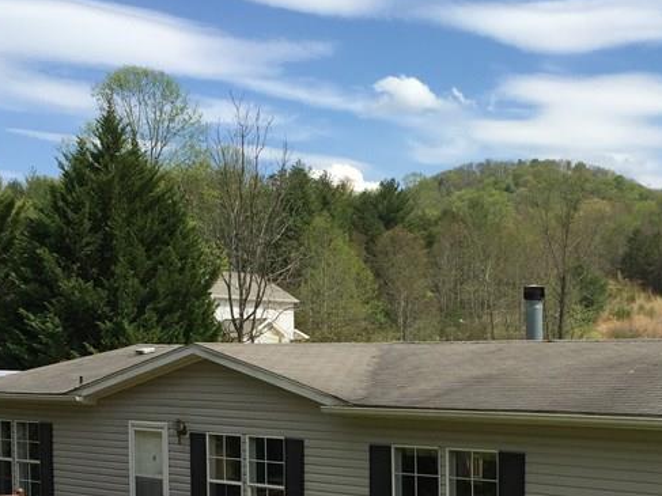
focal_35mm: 61
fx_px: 1166
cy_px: 409
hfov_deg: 31.5
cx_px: 419
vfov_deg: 23.6
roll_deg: -0.8
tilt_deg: -1.8
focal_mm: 4.15
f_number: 2.2
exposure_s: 1/2475
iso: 32
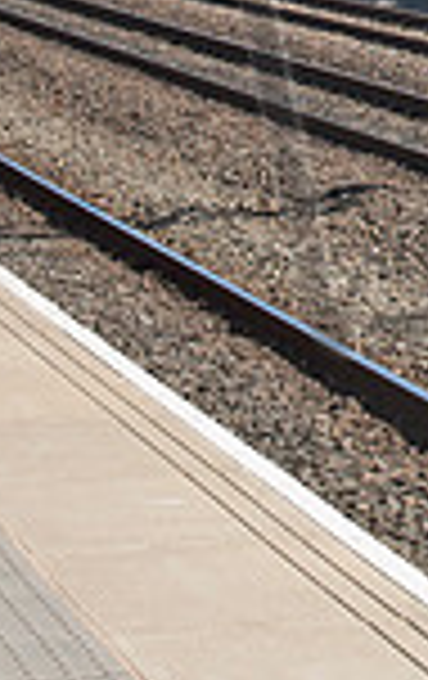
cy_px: -164
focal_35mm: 170
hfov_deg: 7.5
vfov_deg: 12.0
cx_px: 802
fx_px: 3157
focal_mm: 29
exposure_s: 1/200
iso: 200
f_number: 8
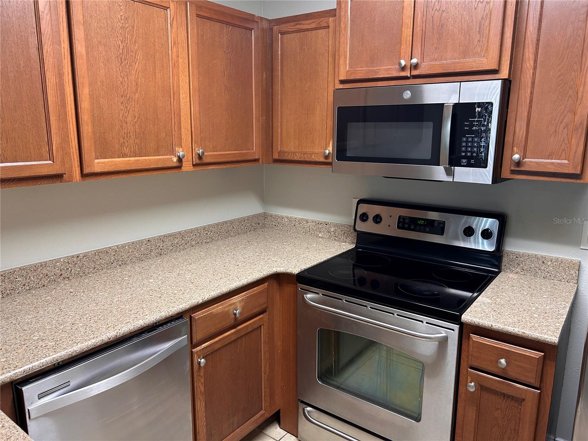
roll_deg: -0.3
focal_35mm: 26
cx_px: 294
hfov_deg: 67.3
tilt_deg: -11.6
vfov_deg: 53.1
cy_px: 220
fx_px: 442
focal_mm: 5.7
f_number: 1.5
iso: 200
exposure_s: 1/60
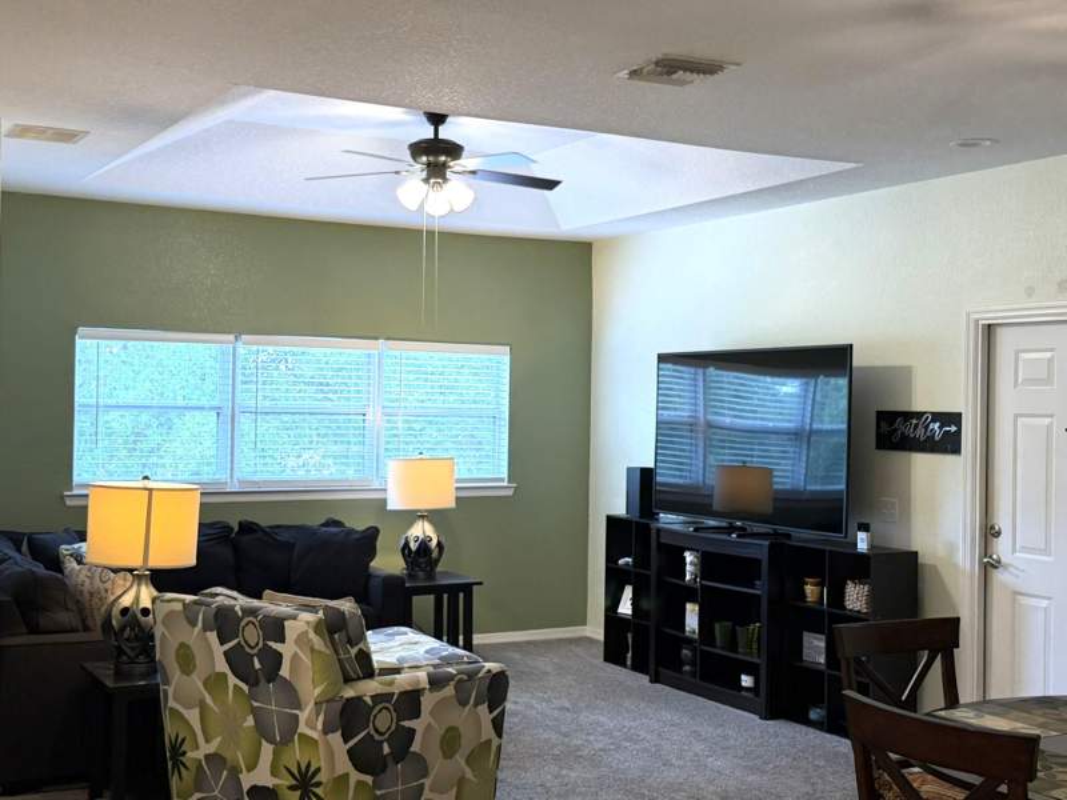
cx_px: 534
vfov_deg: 32.2
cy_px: 400
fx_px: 1387
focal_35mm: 45
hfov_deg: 42.1
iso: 125
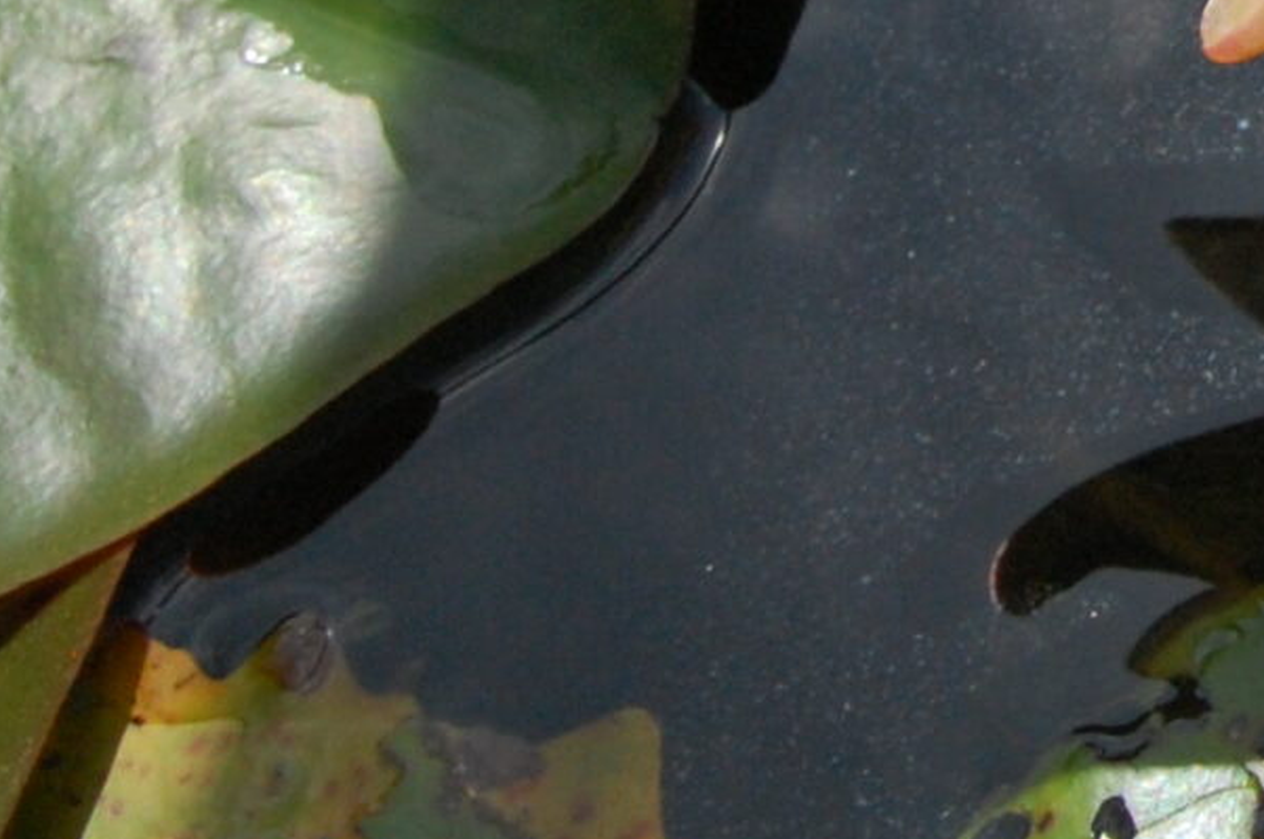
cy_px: -620
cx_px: 1943
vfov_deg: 6.8
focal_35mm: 198
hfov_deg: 10.0
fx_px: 6947
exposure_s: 1/1000
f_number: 16
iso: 800
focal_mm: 31
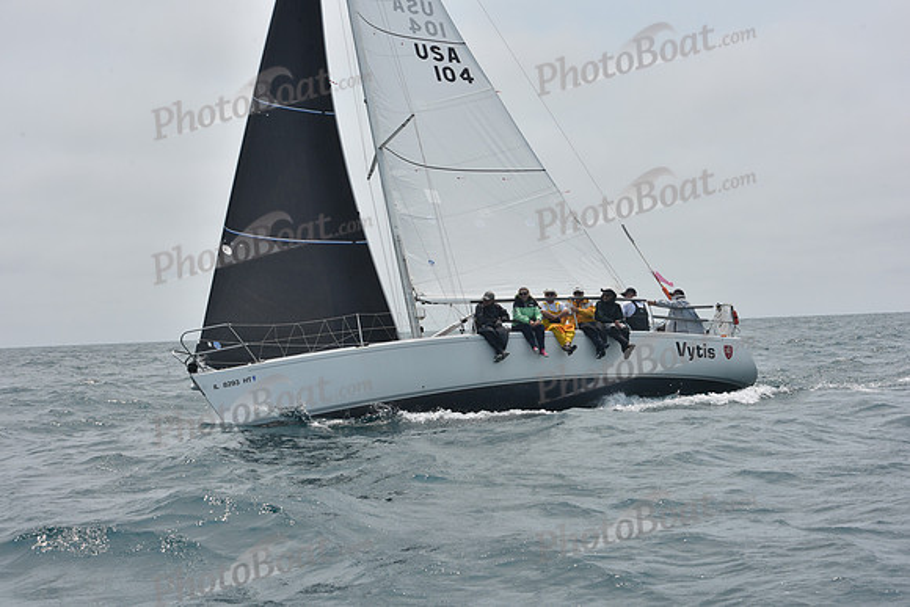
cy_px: 304
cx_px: 455
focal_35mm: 70
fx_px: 1770
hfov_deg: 28.8
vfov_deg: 19.5
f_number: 11
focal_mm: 70
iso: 250
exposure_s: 1/800
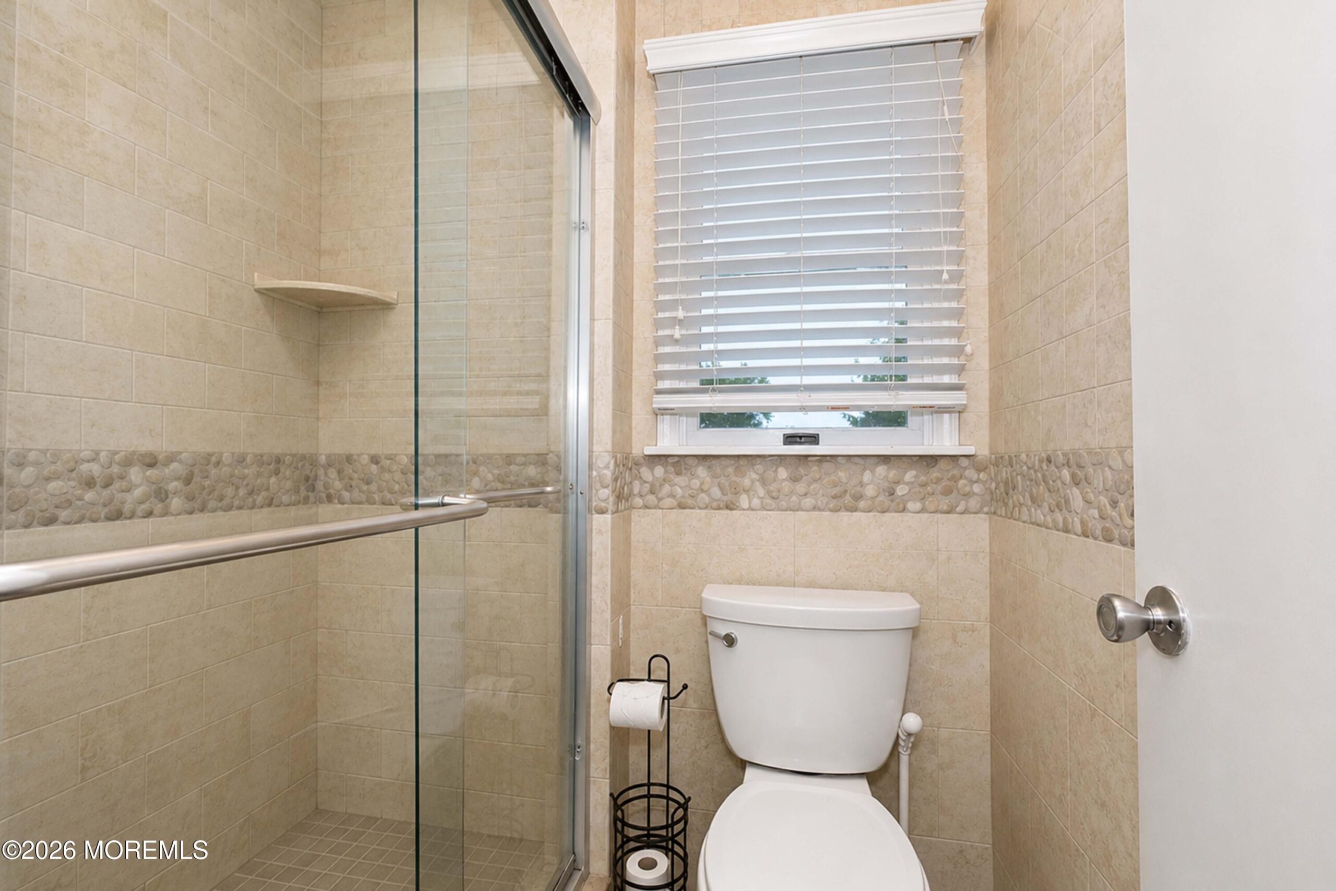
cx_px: 668
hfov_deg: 100.4
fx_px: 557
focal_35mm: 15
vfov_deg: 77.3
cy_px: 446
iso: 2000
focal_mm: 10
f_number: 9
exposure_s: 1/60
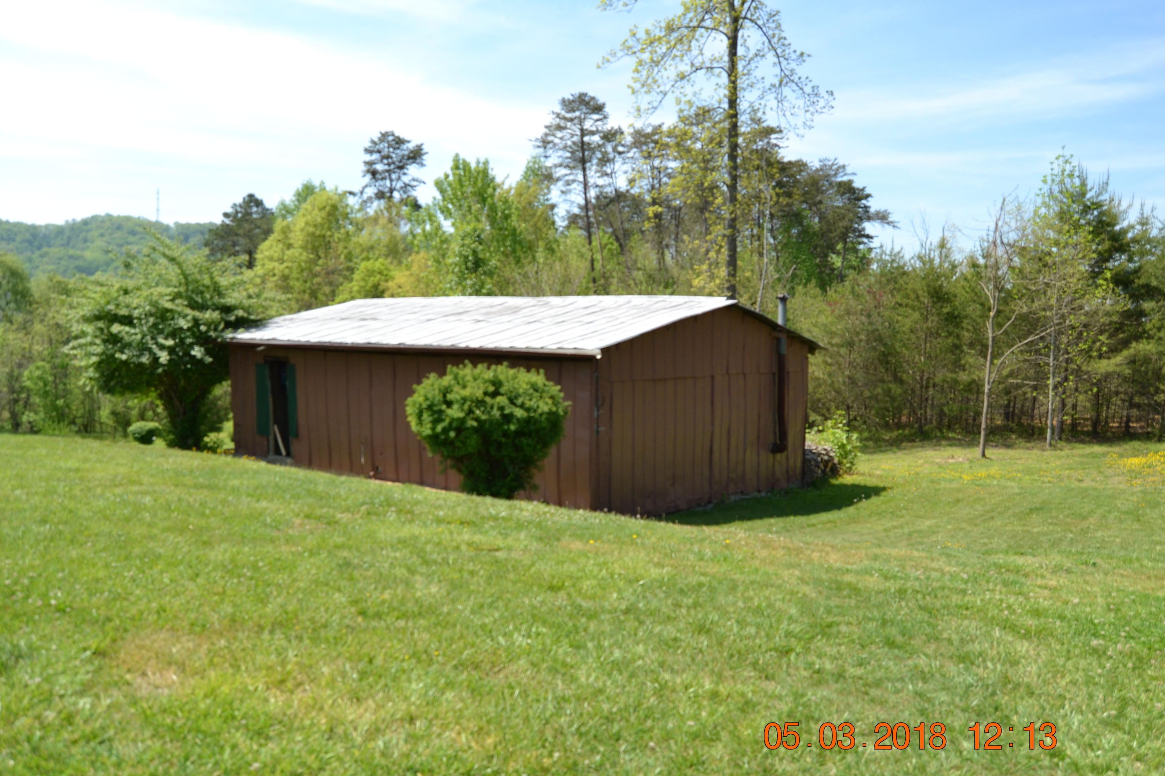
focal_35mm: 30
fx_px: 955
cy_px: 396
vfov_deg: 44.2
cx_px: 568
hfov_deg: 62.7
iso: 400
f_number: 5
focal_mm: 19
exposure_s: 1/1250
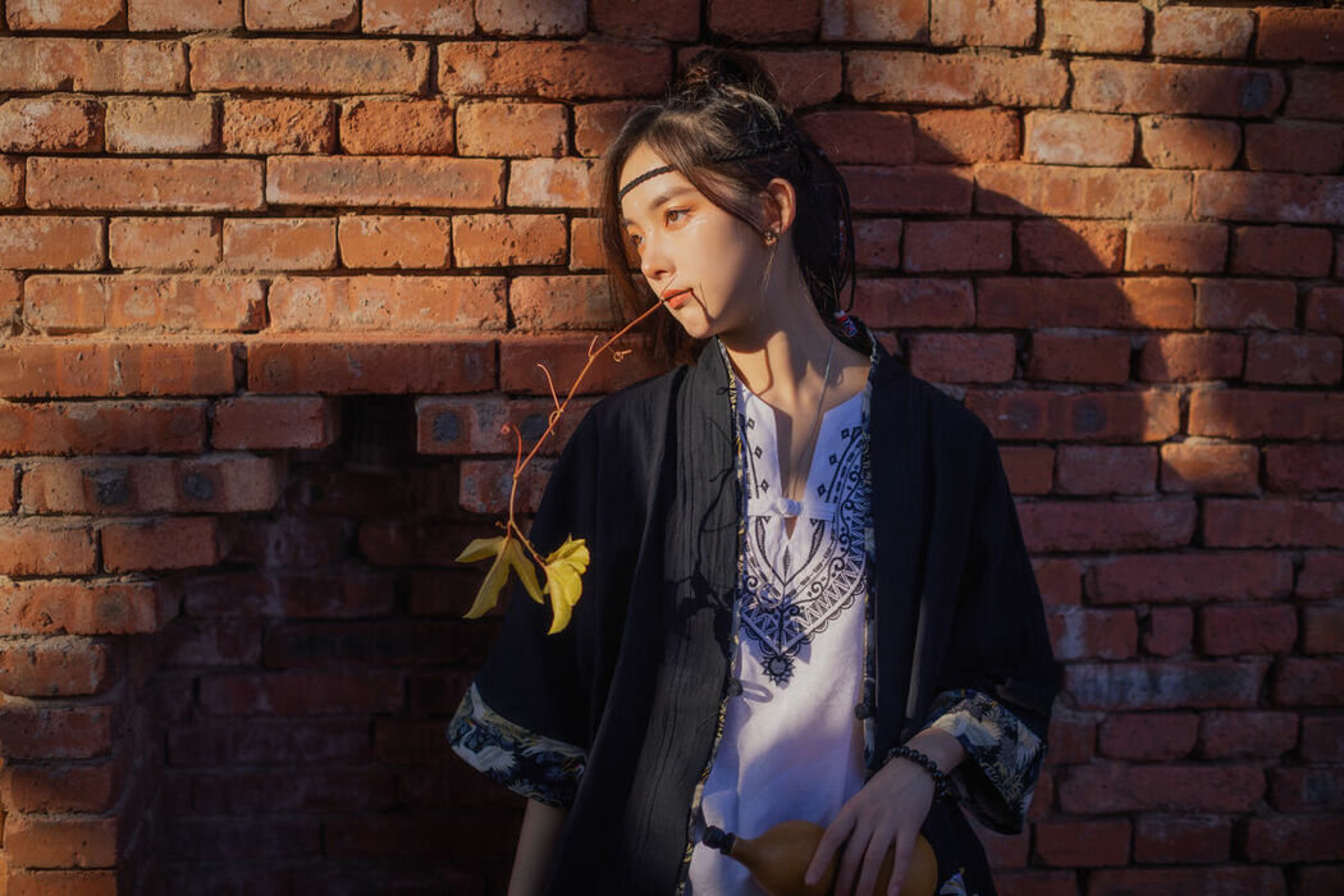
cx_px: 672
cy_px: 448
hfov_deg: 40.3
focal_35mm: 49
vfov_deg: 27.5
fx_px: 1829
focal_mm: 50
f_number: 2.2
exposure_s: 1/2000
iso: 100
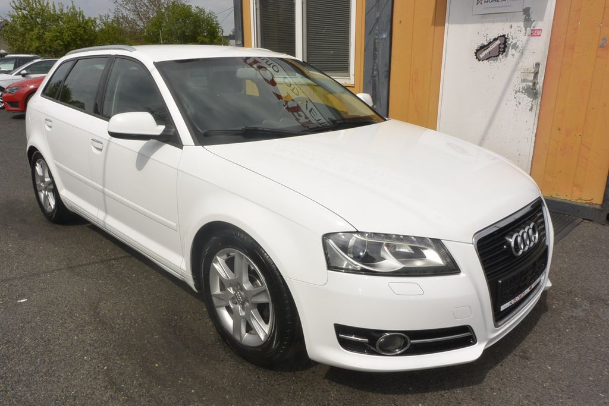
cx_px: 304
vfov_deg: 47.9
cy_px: 203
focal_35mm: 27
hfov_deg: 67.4
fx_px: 457
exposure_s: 1/250
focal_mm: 10
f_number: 14
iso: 160
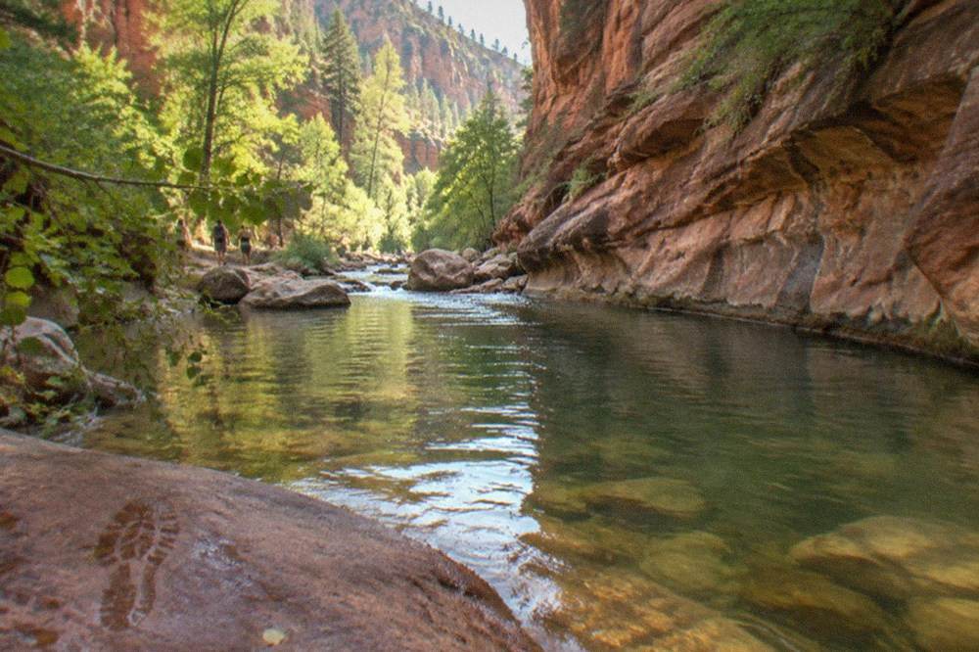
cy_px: 326
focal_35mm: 24
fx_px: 652
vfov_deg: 53.1
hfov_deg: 73.8
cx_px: 490
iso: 200
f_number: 9
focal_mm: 24
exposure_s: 1/160
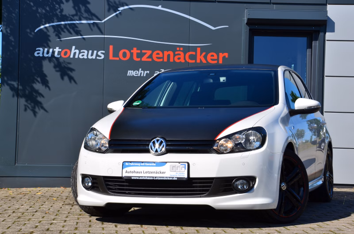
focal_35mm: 87
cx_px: 177
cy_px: 117
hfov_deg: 23.4
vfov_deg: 15.6
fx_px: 854
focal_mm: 58
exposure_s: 1/160
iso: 100
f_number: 11
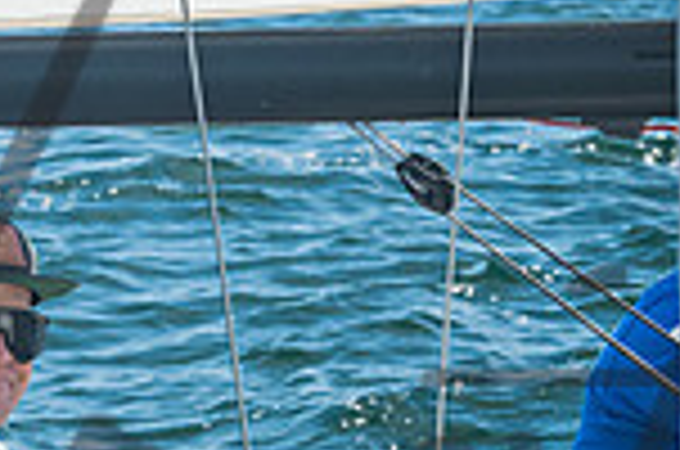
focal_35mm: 355
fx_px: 6691
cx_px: 182
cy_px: 434
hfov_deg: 5.8
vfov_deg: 3.9
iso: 400
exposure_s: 1/320
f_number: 10
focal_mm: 80
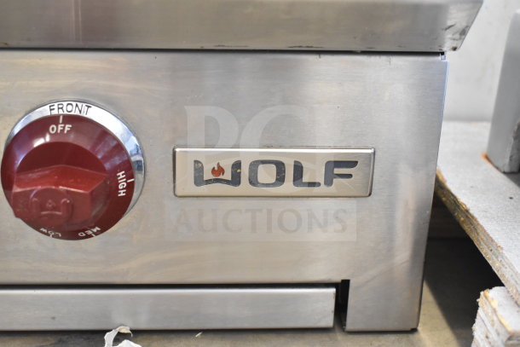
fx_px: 693
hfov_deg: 41.1
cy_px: 174
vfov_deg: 28.1
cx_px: 260
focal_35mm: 48
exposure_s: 1/50
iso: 3200
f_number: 4.5
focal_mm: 32
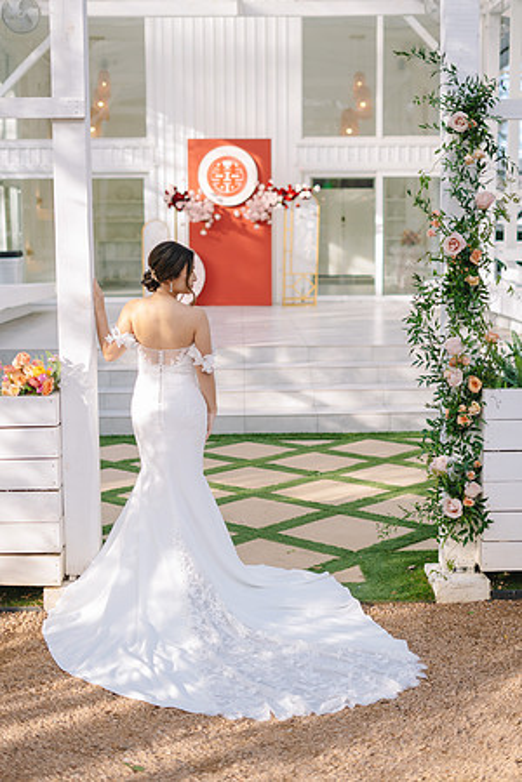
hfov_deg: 27.0
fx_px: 1087
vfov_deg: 39.6
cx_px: 261
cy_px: 391
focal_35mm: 50
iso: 64
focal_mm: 50
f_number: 2.2
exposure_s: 1/320
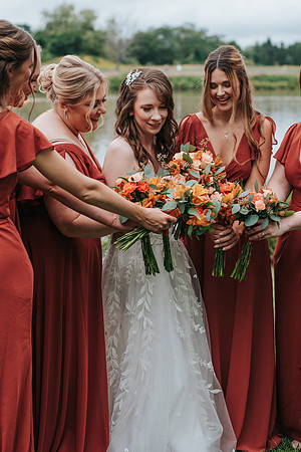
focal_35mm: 75
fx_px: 941
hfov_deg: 18.2
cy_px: 226
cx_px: 150
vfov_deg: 27.0
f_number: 2.8
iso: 200
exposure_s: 1/1600
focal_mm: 50
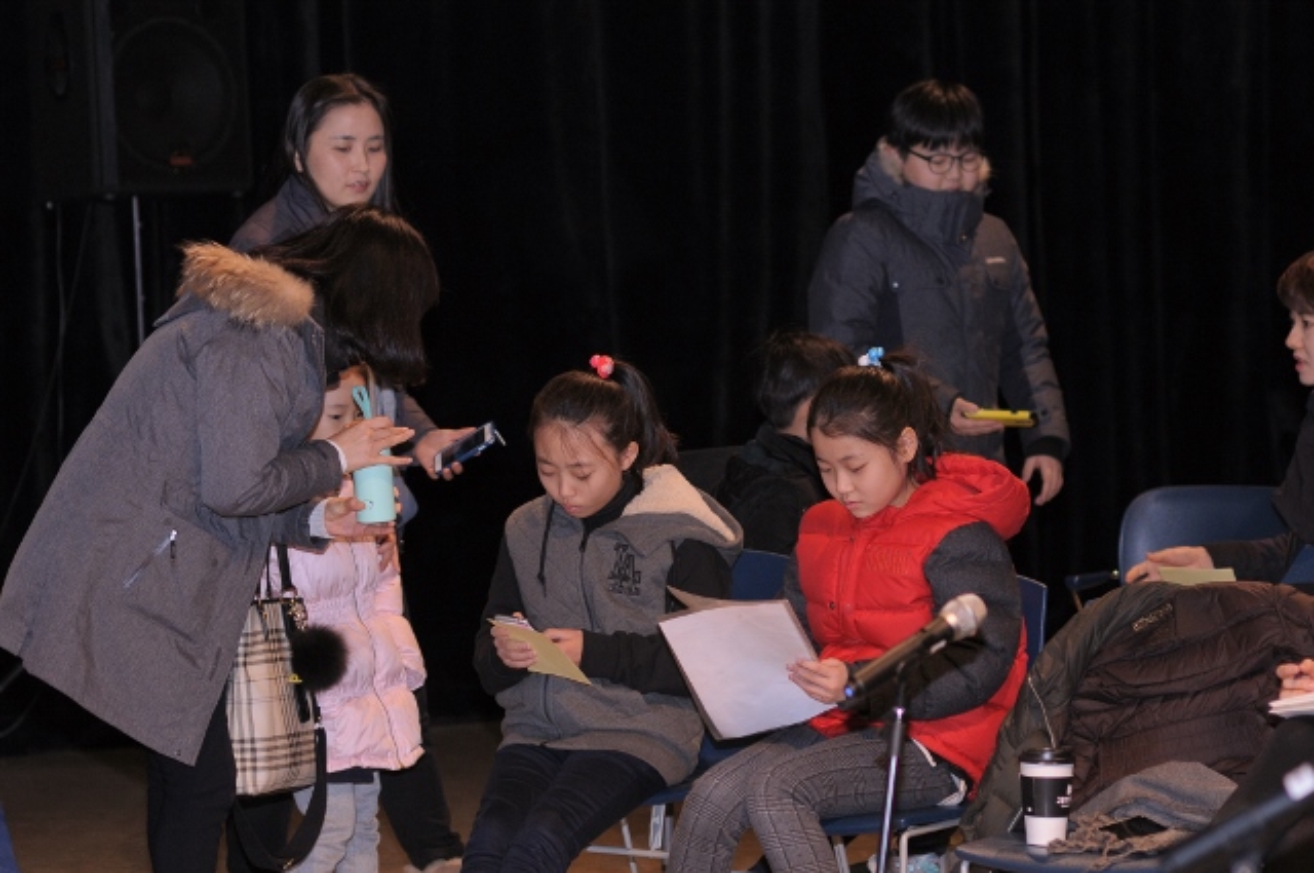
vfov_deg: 10.7
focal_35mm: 128
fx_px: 4648
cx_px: 657
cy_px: 436
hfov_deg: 16.1
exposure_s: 1/160
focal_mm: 85
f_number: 3.2
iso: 500
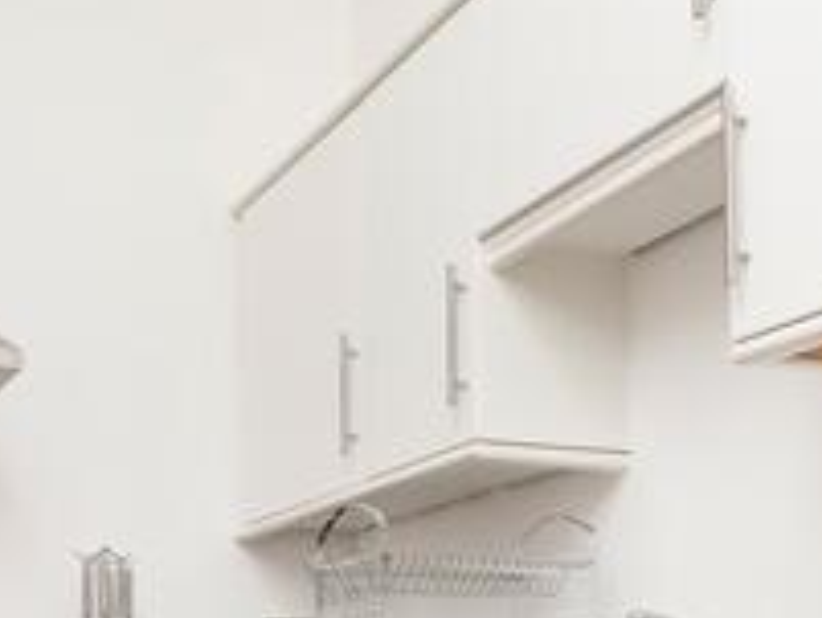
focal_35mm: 55
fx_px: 1307
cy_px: 714
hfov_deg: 33.9
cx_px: 164
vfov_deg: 24.4
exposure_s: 1/2.5
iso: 200
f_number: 11
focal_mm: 12
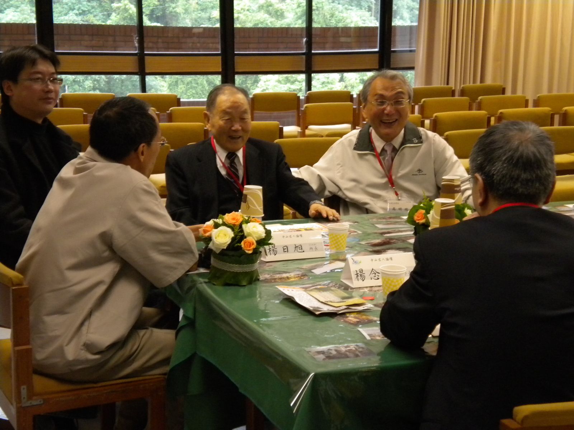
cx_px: 287
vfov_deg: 21.6
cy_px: 215
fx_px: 1128
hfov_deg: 28.6
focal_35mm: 68
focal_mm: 12.3
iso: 400
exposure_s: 1/57.7
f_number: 4.6
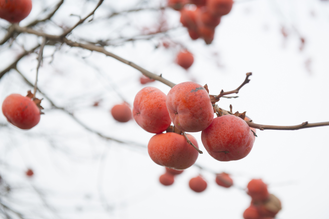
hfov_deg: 28.5
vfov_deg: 19.2
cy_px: 109
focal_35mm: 71
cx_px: 166
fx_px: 649
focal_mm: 70
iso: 800
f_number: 4.5
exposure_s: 1/160
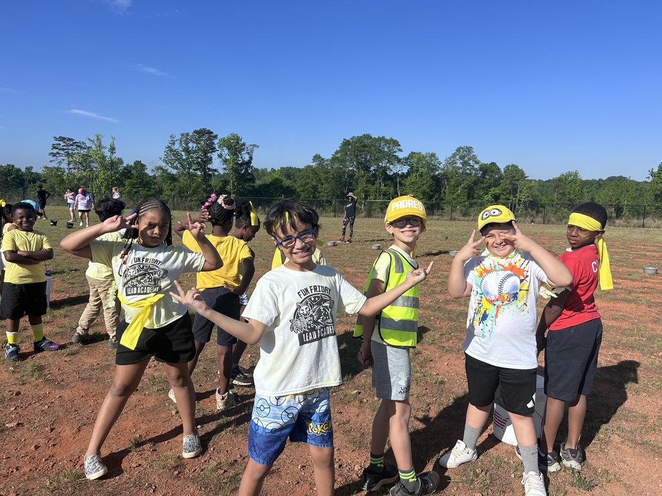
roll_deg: +1.2
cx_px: 331
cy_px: 248
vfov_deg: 53.1
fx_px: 497
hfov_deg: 67.3
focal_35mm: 26
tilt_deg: -6.4
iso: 50
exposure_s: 1/5587
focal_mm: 5.7
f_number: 1.5
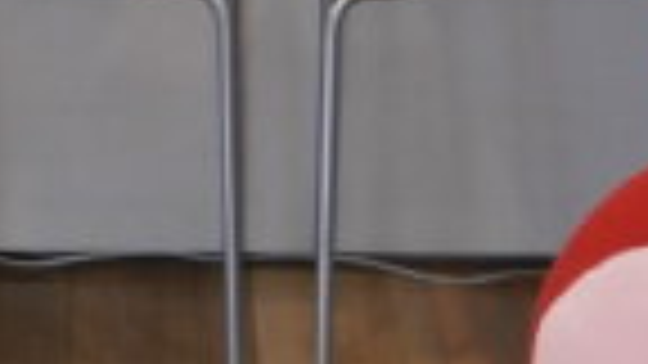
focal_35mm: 228
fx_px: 3918
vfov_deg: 5.1
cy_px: -566
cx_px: 54
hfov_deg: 9.4
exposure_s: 1/30
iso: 200
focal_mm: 8.3
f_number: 3.4
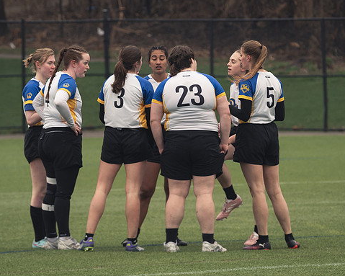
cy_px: 138
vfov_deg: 3.5
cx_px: 172
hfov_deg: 4.4
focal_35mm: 443
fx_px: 4522
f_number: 6.3
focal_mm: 260
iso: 900
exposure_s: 1/800
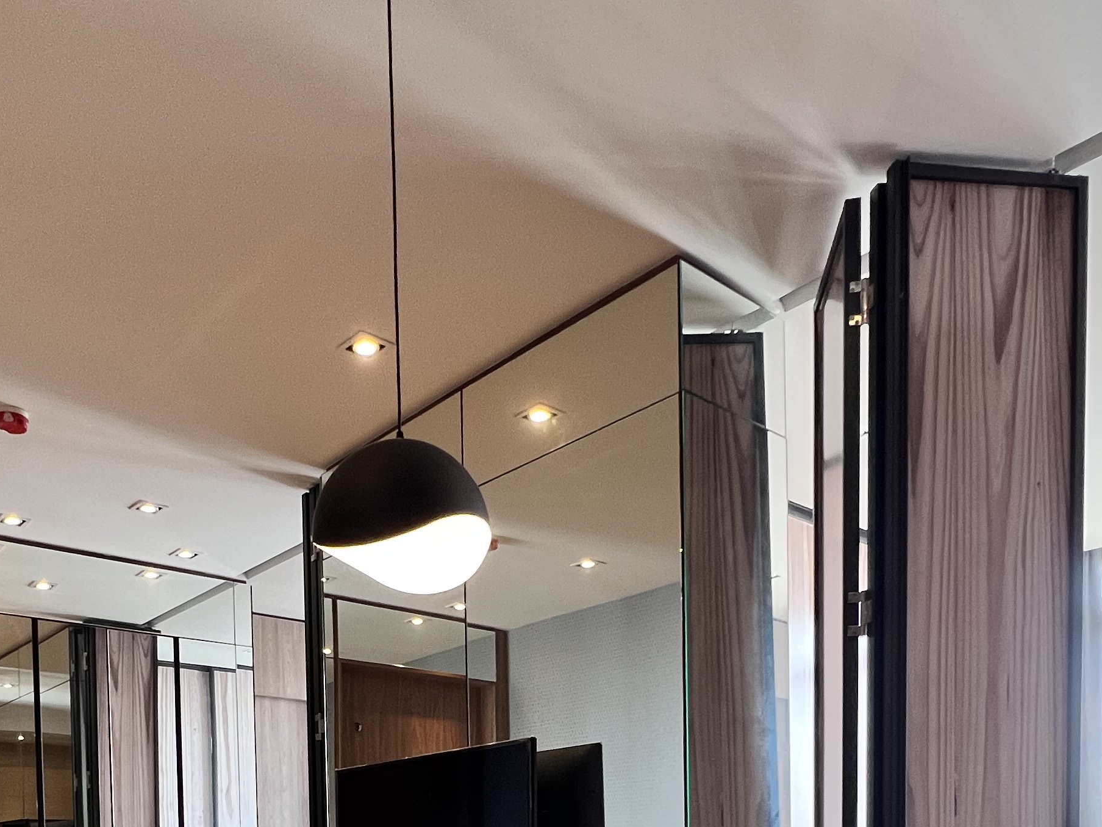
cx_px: 413
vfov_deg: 40.0
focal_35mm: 29
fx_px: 923
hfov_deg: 60.8
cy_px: 893
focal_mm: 1.57
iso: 250
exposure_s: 1/114
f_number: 1.8
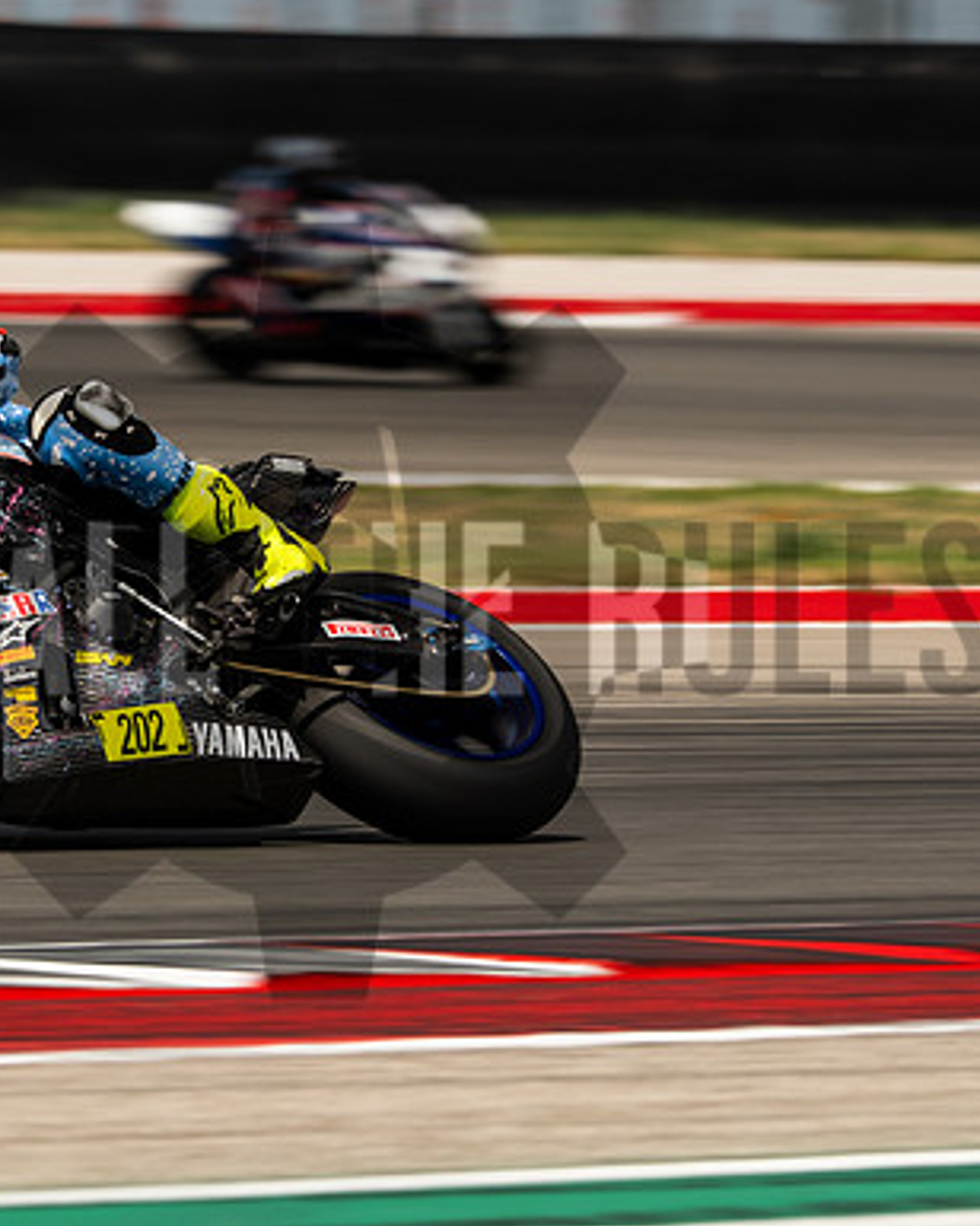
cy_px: 613
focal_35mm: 594
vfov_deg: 3.3
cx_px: 318
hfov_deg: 2.6
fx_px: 21536
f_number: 7.1
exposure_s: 1/250
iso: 160
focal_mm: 280
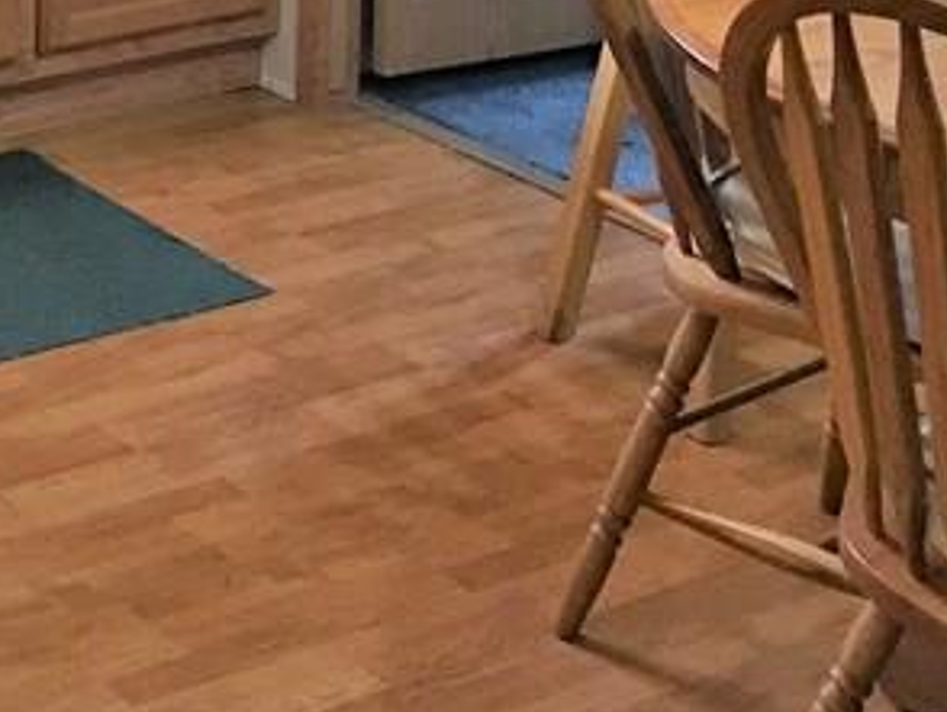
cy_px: -464
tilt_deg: -7.7
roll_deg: -0.9
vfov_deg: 13.5
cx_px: -238
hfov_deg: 18.3
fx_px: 2765
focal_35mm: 101
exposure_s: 1/15
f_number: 2.2
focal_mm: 4.15
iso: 80
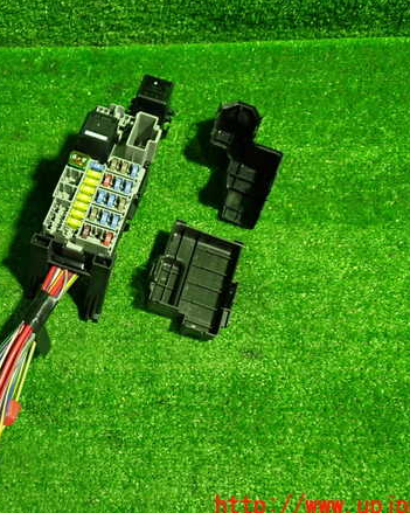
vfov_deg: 45.8
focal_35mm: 40
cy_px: 258
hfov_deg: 36.8
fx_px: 607
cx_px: 128
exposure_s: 1/30
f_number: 2.3
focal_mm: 5.4
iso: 320
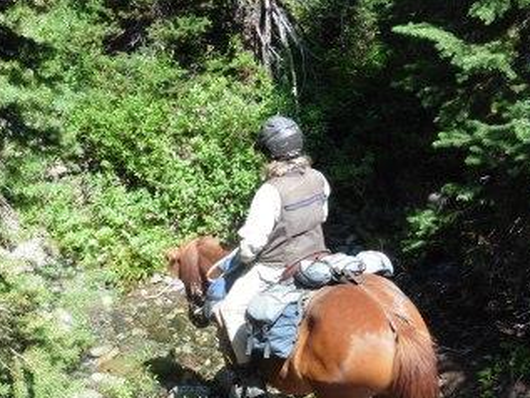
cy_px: 279
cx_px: 232
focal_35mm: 48
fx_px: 735
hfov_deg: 39.6
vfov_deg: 30.0
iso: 100
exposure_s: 1/200
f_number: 5
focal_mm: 6.1
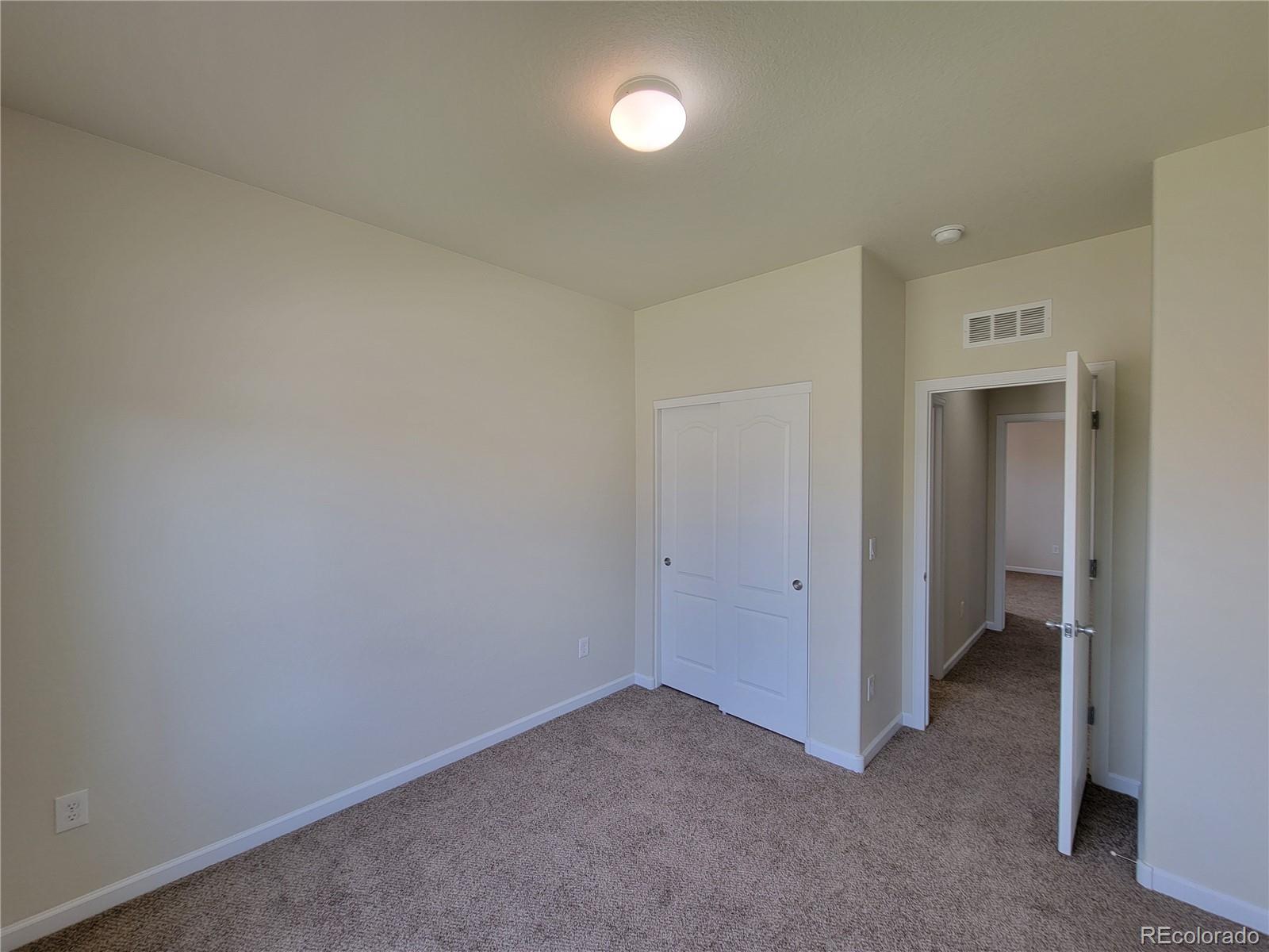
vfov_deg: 89.9
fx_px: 477
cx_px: 634
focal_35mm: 13
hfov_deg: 106.2
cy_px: 476
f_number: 2.2
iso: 64
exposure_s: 1/60
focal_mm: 2.2
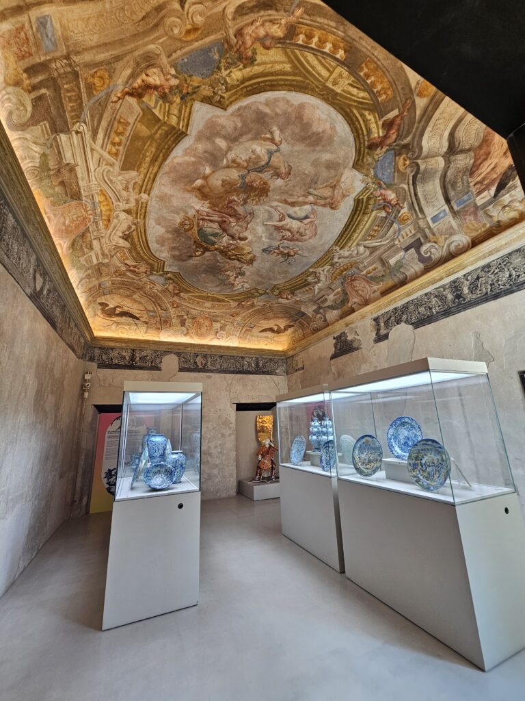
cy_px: 350
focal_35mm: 13
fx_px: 263
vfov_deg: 106.2
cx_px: 262
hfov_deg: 89.9
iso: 100
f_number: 2.2
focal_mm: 2.2
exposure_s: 1/50
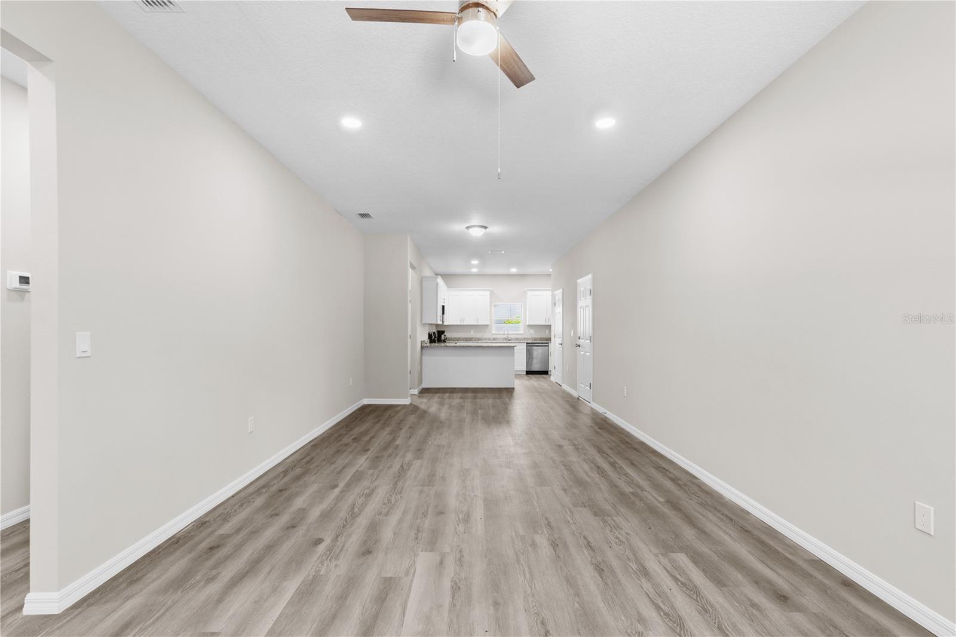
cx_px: 478
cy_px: 318
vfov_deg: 77.3
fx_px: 398
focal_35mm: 15
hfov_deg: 100.4
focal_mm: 10
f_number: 7.1
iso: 100
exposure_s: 2.5
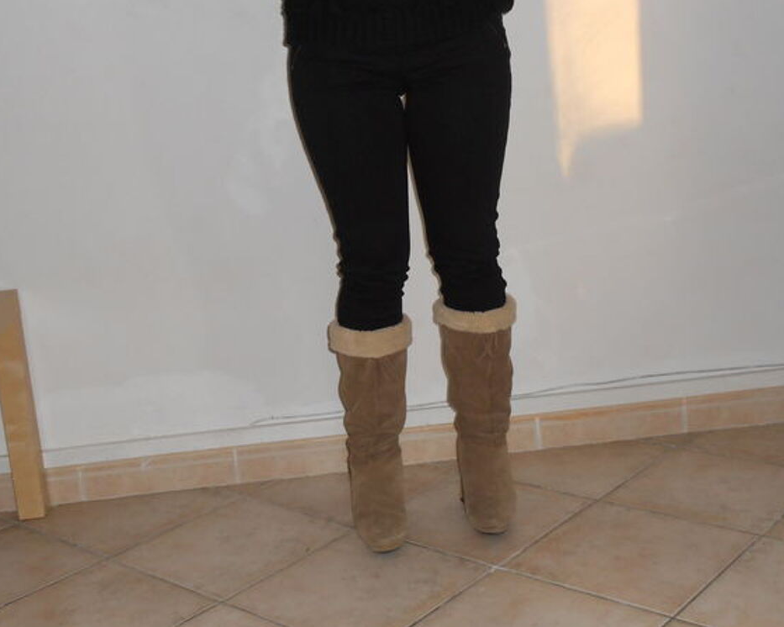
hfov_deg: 41.2
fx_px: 1044
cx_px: 412
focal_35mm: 45
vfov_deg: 33.4
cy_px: 313
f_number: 4.2
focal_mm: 7.9
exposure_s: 1/30
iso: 200
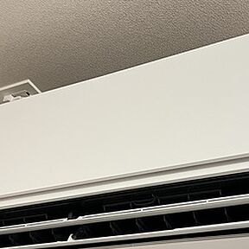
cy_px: 159
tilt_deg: +32.6
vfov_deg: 33.2
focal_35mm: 51
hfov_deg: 33.3
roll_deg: -6.2
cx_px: 152
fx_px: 415
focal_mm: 5.7
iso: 400
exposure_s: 1/40
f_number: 1.5
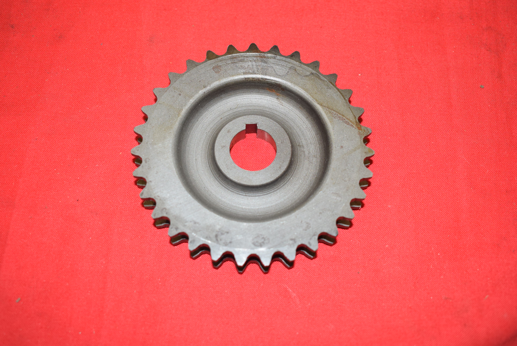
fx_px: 604
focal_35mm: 42
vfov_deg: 31.9
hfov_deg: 46.4
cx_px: 258
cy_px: 173
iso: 800
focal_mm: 28
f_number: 5.6
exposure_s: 1/160
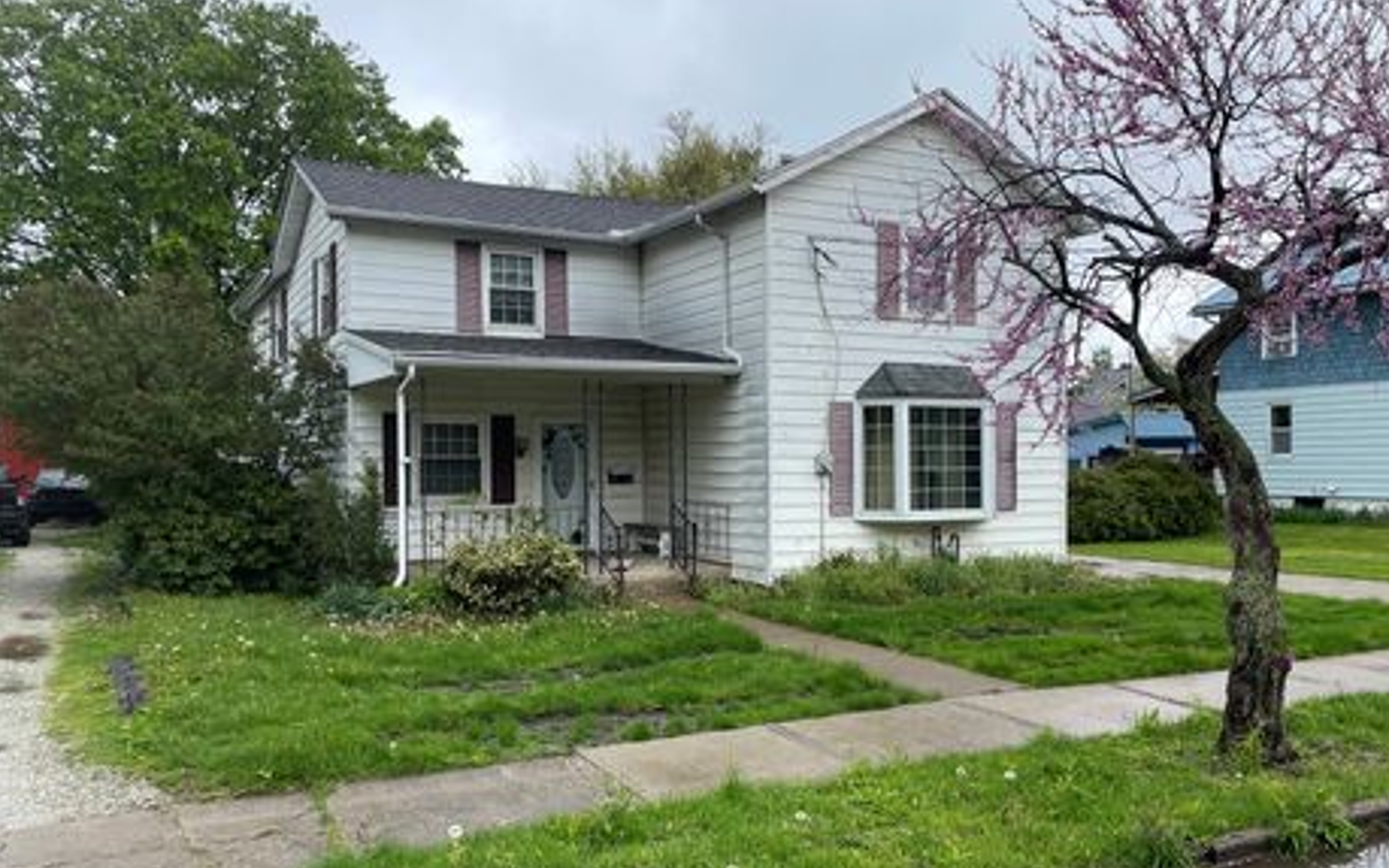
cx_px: 744
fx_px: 1136
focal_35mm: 30
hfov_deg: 62.8
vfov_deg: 41.8
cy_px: 485
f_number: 1.6
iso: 32
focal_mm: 4.2
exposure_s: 1/1642
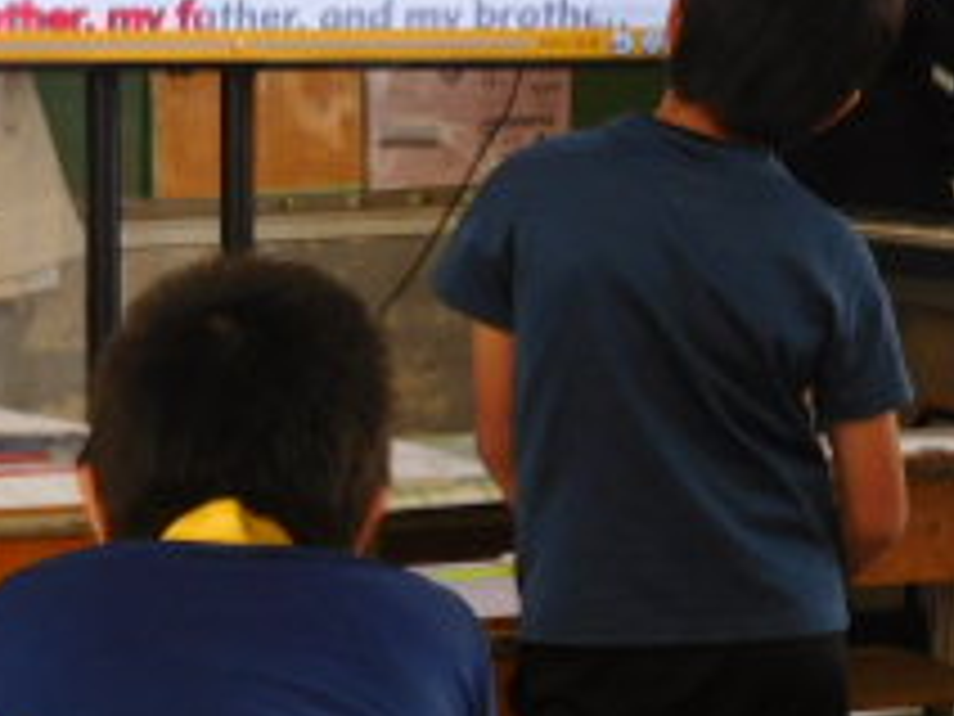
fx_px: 5154
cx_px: -176
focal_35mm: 187
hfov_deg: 10.4
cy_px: 234
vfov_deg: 7.9
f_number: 4.4
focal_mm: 11.1
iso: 200
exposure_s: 1/30
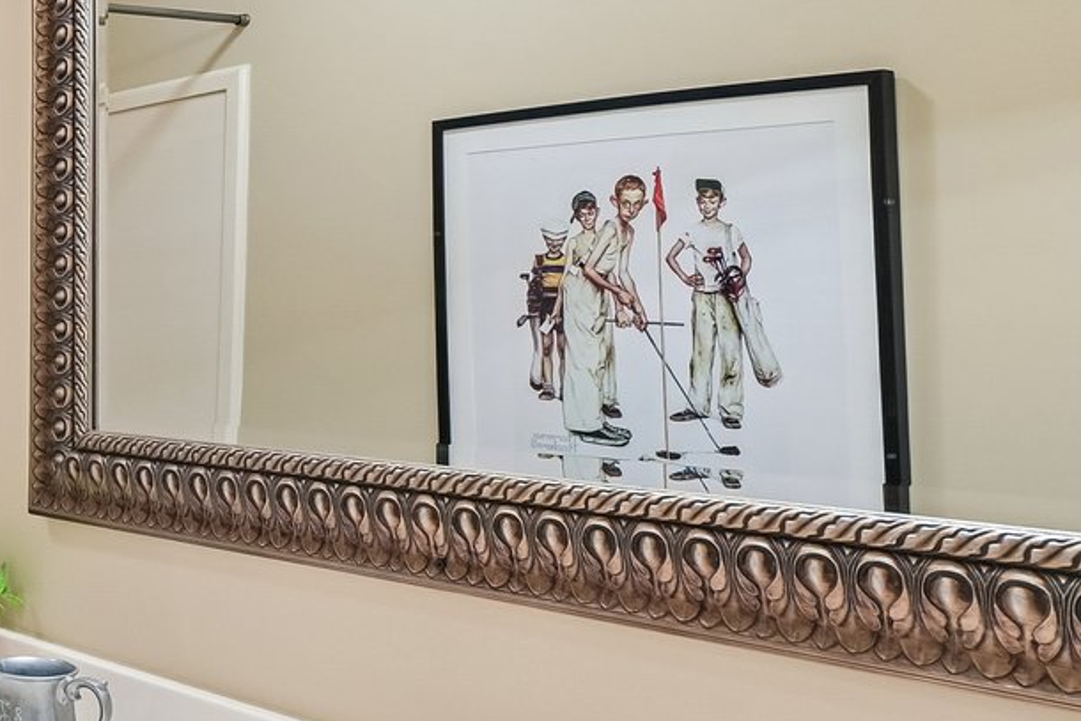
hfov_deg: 32.5
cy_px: 322
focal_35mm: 47
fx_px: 1412
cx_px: -294
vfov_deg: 28.6
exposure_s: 1/8
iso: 400
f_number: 8
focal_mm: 14
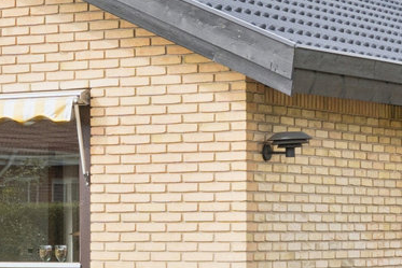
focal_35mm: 169
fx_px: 1884
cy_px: 48
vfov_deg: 8.1
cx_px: -64
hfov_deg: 11.9
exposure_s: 1/100
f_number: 8
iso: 160
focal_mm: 21
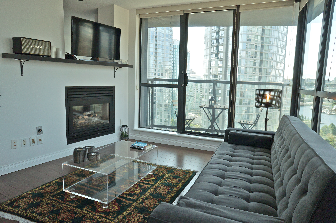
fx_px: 224
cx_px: 168
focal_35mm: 24
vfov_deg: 53.0
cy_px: 112
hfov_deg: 73.8
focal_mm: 16
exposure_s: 1/160
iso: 200
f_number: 6.3
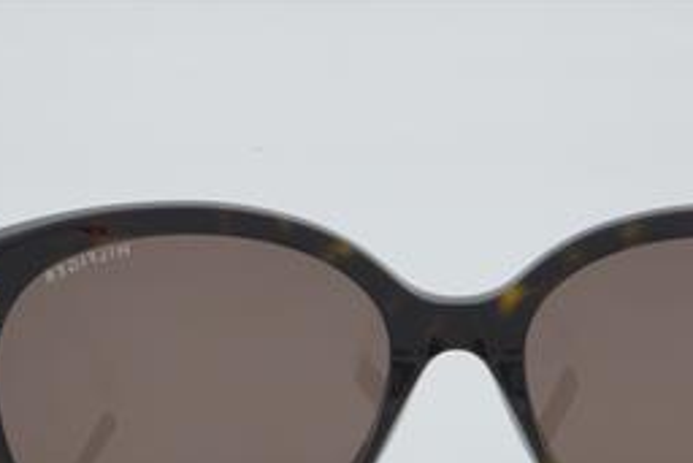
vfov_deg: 11.7
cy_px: 352
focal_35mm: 117
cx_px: 457
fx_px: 2253
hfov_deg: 17.4
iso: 100
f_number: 32
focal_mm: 50
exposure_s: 1/3
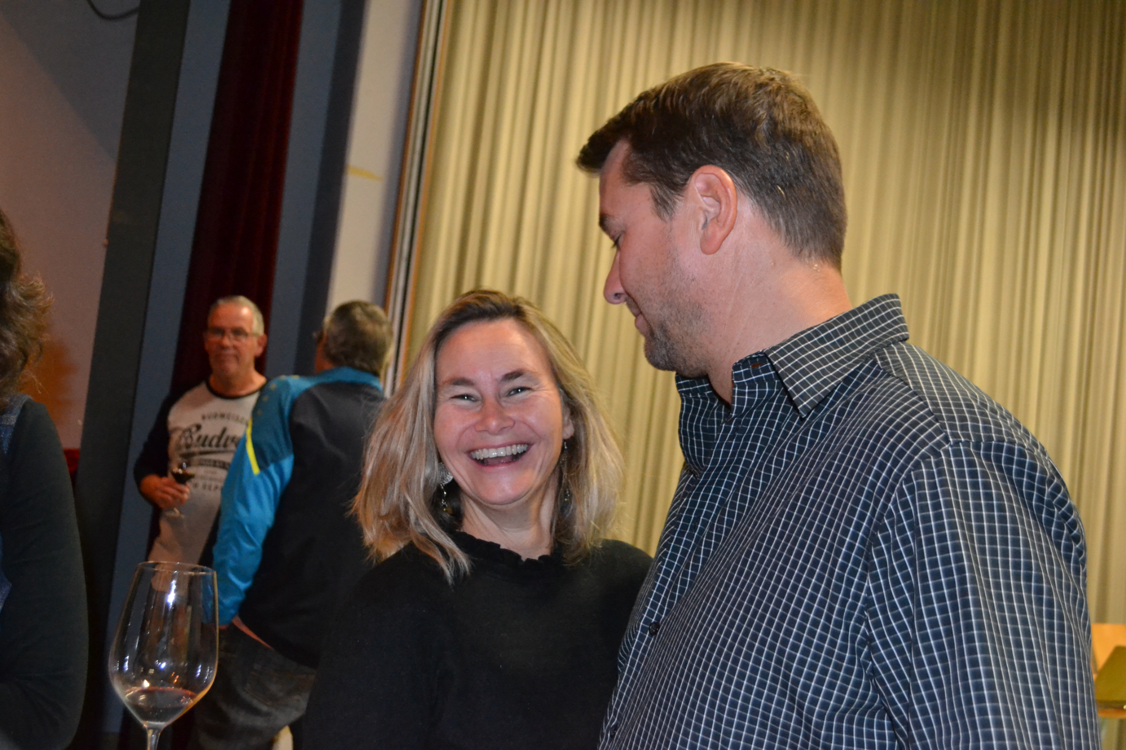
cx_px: 563
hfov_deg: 53.1
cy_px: 375
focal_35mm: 36
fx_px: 1126
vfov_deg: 36.9
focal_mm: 24
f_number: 4
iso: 3200
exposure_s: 1/60
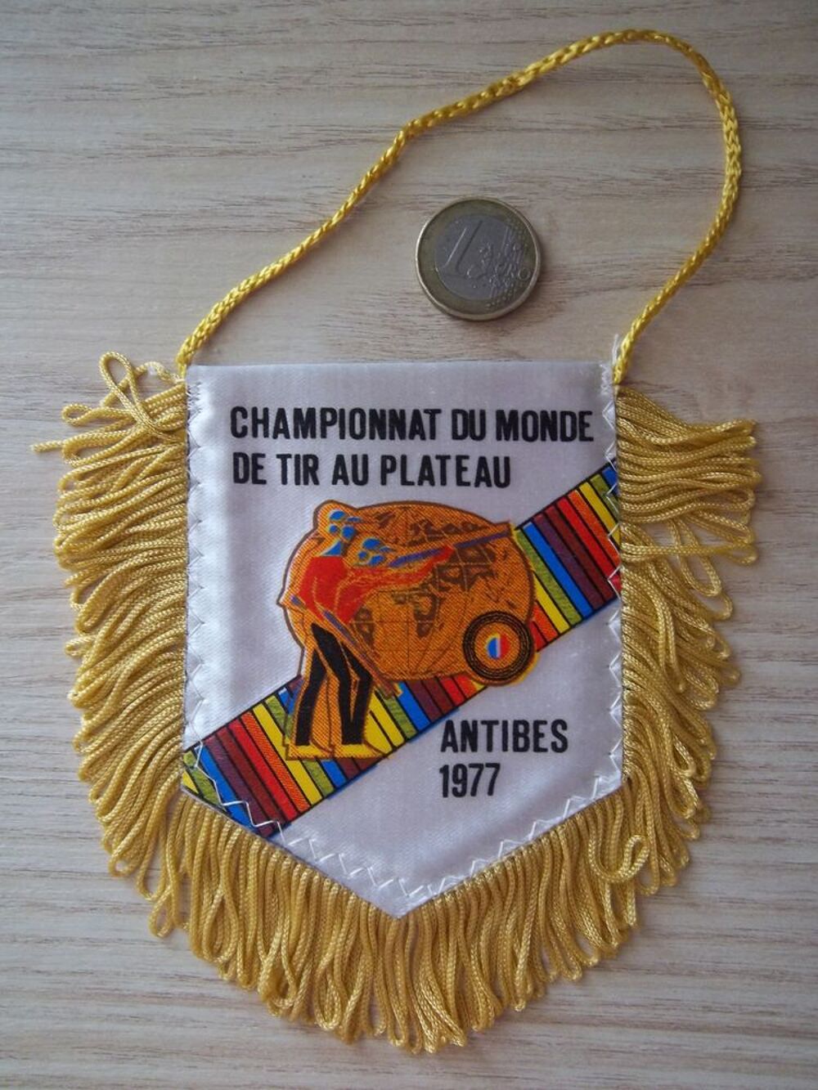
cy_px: 545
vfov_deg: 63.4
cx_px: 409
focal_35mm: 28
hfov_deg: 49.8
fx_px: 882
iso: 160
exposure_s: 1/30
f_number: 3.5
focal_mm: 5.05
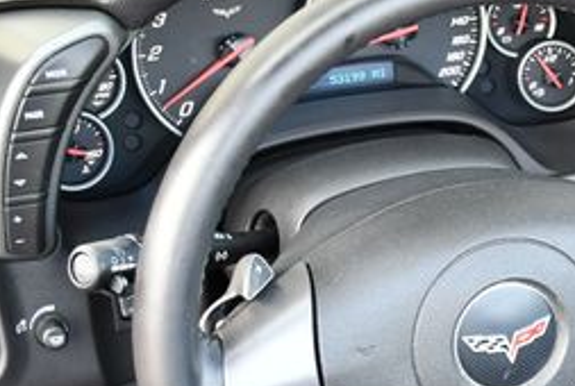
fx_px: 1617
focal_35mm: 101
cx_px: 673
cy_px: 356
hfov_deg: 19.1
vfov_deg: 13.5
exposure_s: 1/160
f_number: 3.8
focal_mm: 20
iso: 800
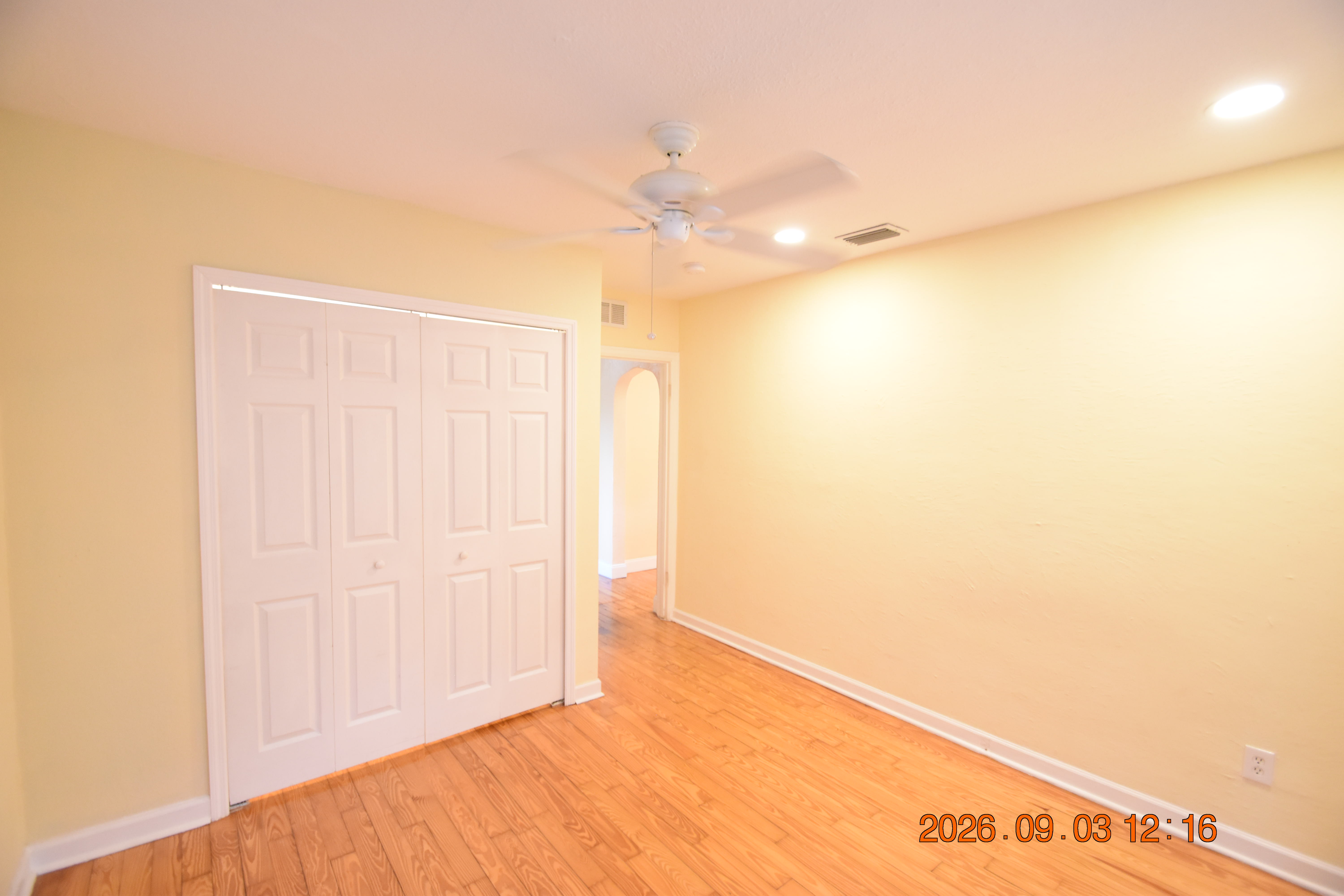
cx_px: 672
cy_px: 448
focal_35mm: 15
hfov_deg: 100.4
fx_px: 560
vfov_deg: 77.3
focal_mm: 10
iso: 1800
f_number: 3.5
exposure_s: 1/60
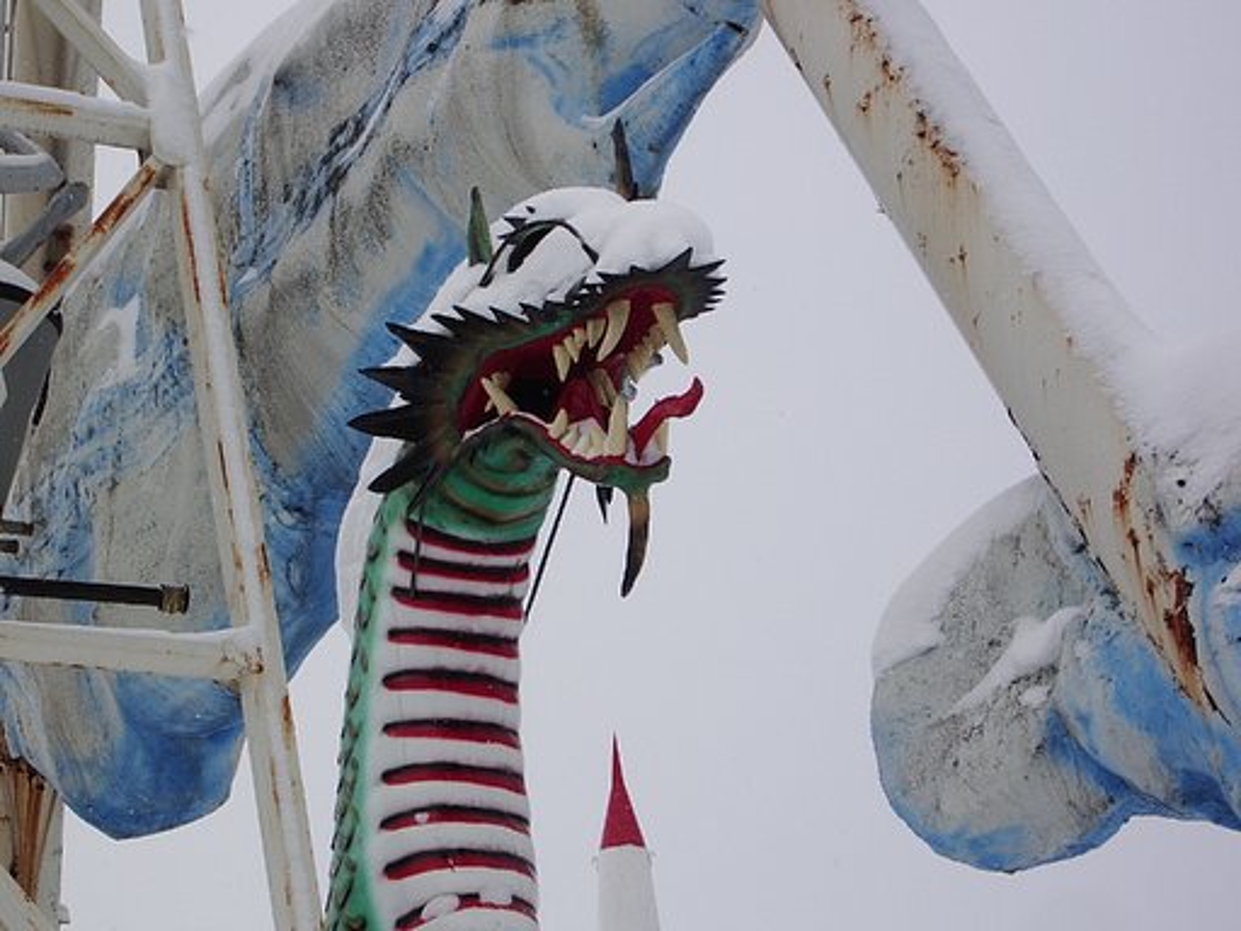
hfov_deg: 18.4
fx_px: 3836
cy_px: 466
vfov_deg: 13.8
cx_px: 620
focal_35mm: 107
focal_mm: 17.4
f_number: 7.7
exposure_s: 1/200
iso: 50
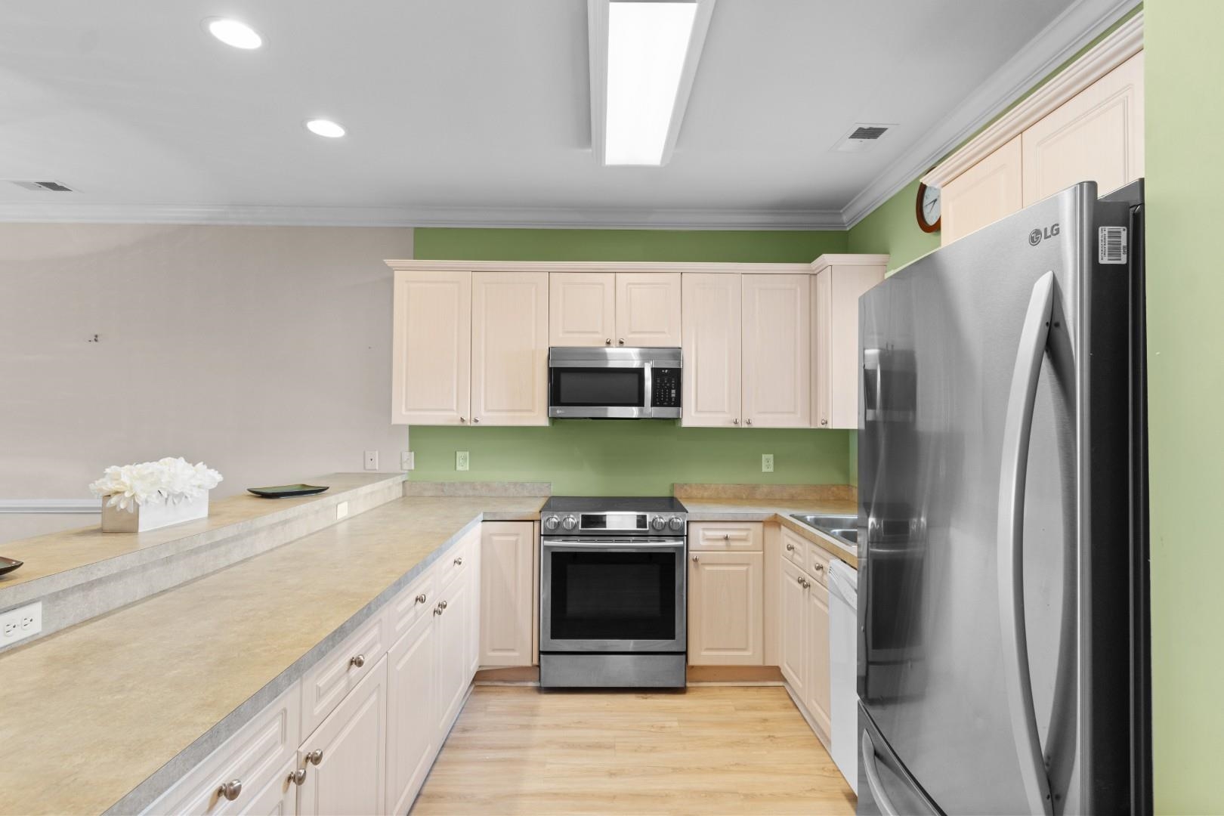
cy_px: 408
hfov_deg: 90.0
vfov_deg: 67.4
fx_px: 612
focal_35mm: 18
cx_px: 612
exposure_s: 1/3
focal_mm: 12
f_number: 4.8
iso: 100
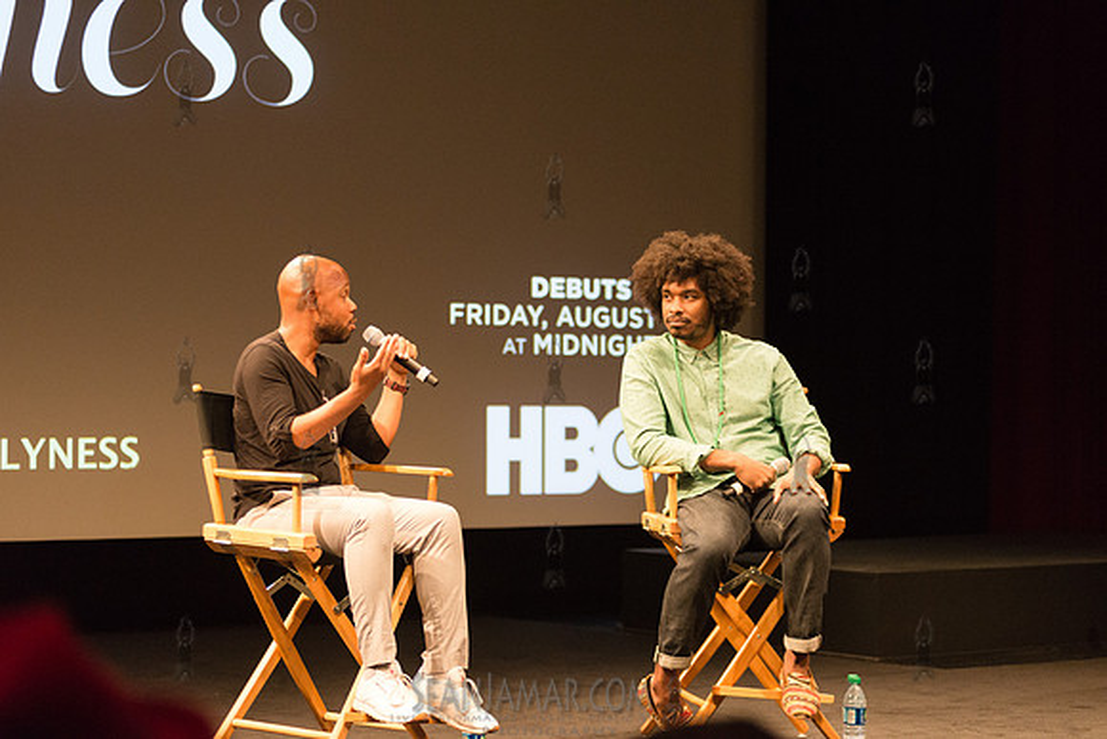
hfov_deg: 23.6
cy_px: 370
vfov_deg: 15.9
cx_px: 554
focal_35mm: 86
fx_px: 2645
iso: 4000
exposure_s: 1/200
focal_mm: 86
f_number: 2.8
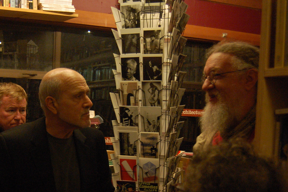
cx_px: 92
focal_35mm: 58
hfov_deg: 34.1
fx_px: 464
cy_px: 152
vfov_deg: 23.0
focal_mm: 24
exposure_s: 1/60
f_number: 4
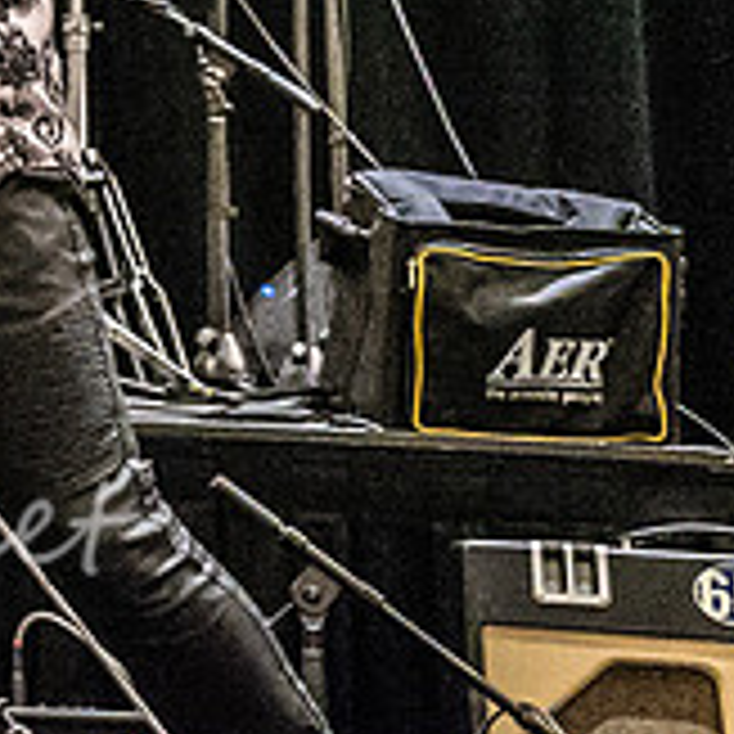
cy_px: -203
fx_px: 5350
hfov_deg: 7.5
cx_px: -706
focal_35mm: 223
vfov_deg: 7.8
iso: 10000
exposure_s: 1/200
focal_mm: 63
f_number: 5.6
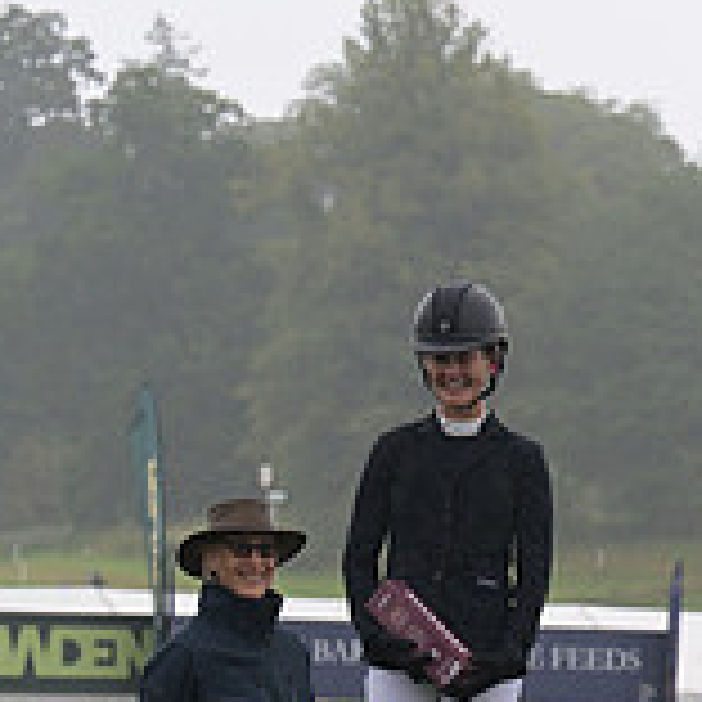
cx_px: 1238
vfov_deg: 5.4
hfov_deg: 5.4
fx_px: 7388
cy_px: 695
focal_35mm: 322
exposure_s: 1/1000
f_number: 5
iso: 900
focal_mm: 102
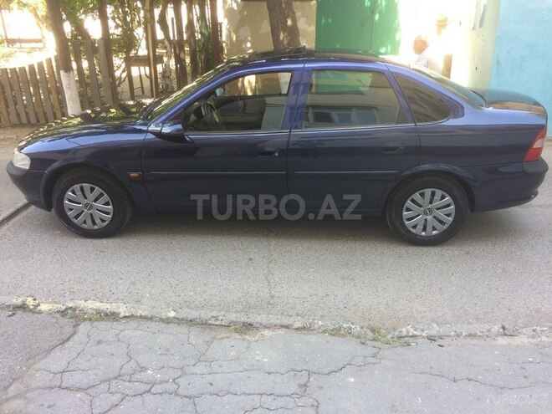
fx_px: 462
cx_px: 276
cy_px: 207
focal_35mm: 29
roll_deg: +1.8
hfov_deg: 61.7
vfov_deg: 48.2
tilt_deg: -23.7
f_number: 2.2
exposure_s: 1/100
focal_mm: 4.15
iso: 32
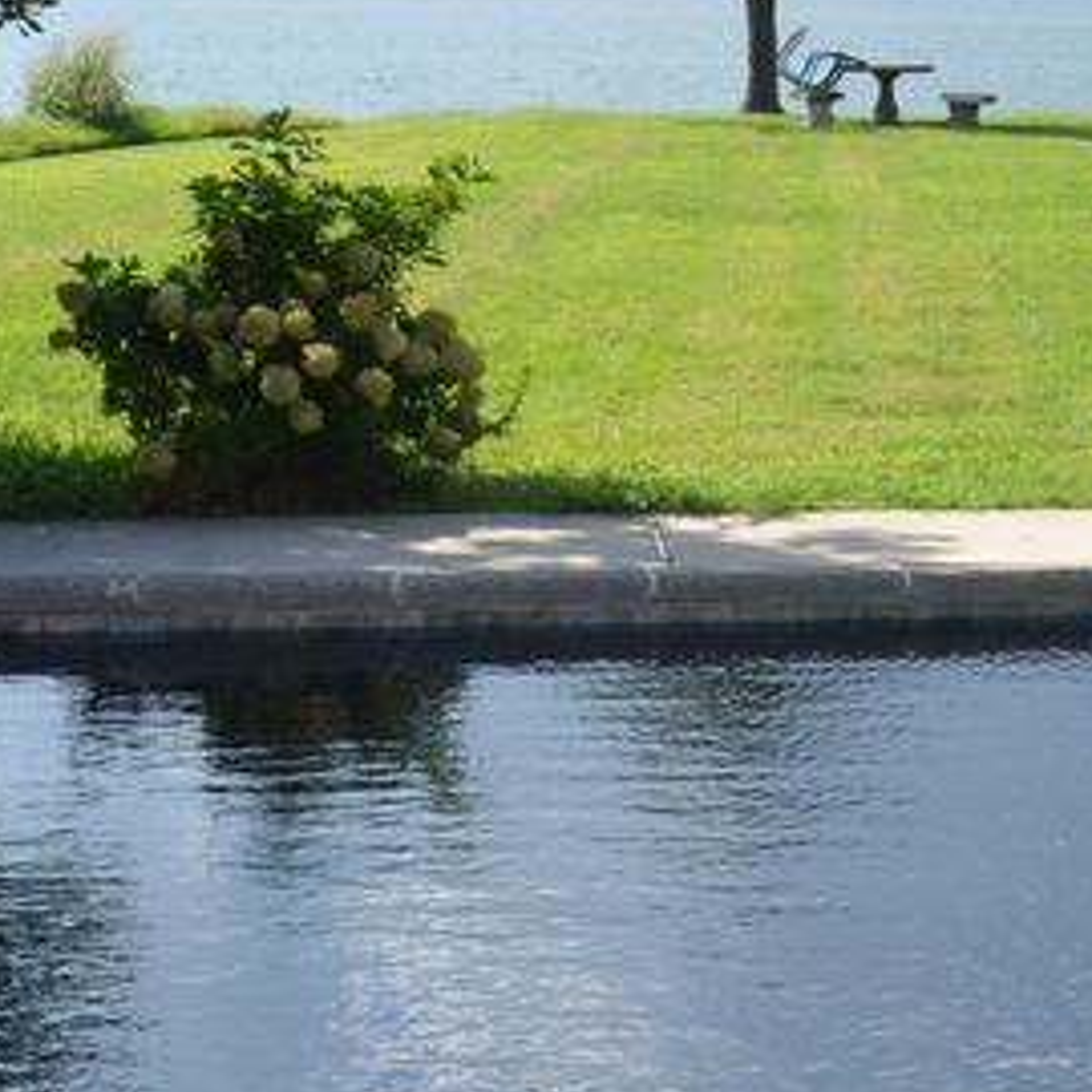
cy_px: 307
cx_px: 1076
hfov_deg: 19.4
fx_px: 3105
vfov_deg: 19.8
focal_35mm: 87
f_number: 8
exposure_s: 1/250
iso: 140
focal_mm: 18
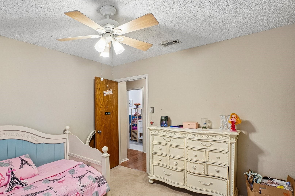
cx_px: 120
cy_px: 112
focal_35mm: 19
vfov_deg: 64.3
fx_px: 156
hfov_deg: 86.0
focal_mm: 10
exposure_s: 1/15
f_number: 8
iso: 400
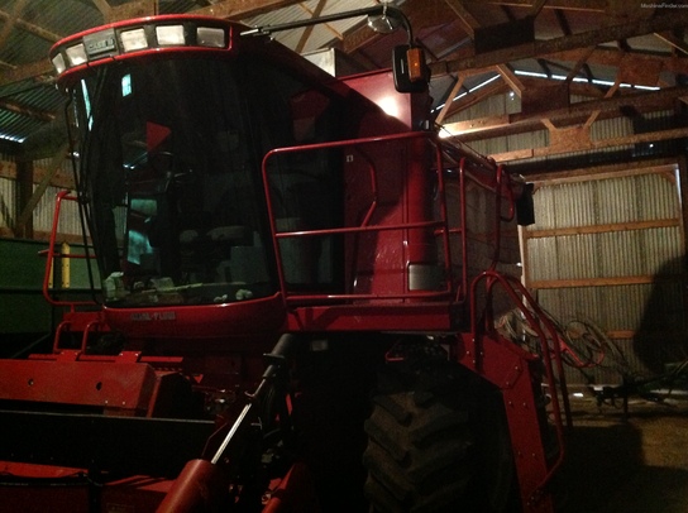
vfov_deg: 40.6
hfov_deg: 52.7
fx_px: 694
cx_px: 344
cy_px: 256
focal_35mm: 35
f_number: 2.4
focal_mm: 4.28
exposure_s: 1/15
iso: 800
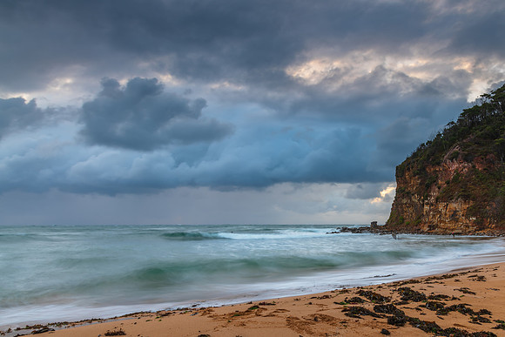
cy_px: 159
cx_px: 286
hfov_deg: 58.9
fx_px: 445
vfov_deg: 41.4
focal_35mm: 32
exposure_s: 1.6
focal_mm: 28
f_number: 13
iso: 31
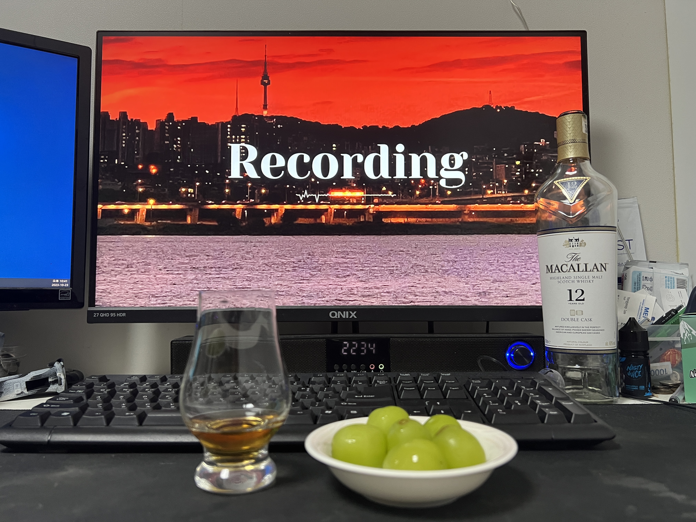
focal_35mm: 26
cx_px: 348
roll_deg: +0.7
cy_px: 261
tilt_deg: +4.4
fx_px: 523
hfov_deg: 67.3
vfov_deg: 53.1
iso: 160
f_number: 1.5
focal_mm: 5.7
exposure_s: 1/60
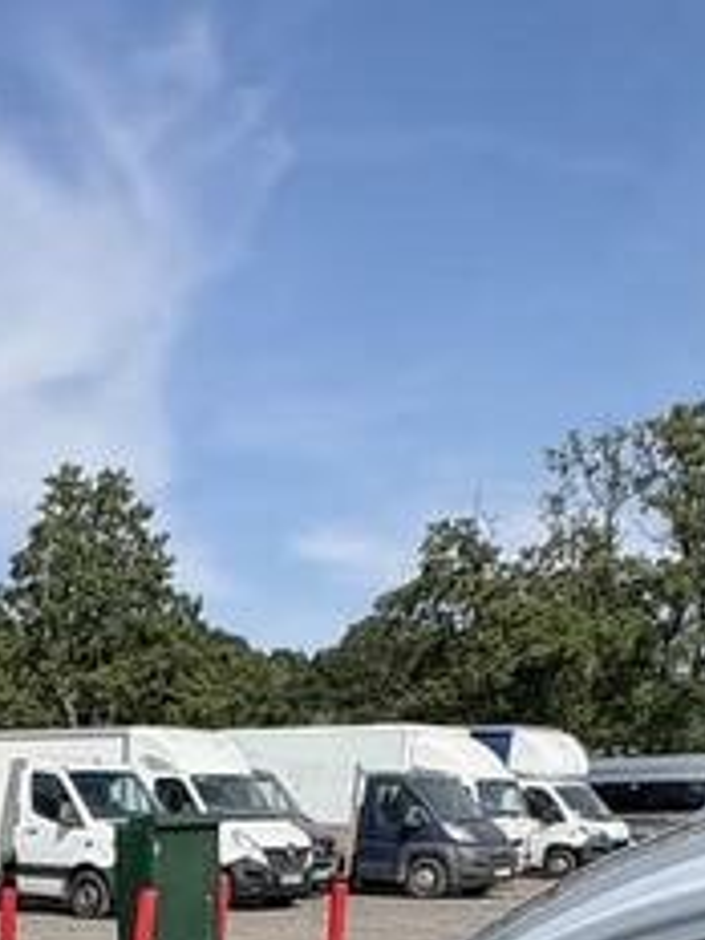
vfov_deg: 27.9
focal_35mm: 54
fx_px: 1466
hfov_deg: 25.0
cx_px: -89
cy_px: 1288
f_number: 2.2
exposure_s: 1/1395
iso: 64
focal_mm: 2.22
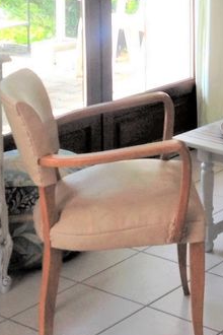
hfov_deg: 12.1
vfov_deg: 18.1
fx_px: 1022
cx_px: 281
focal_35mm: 110
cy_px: -2
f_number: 2.4
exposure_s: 1/171
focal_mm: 4.28
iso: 50
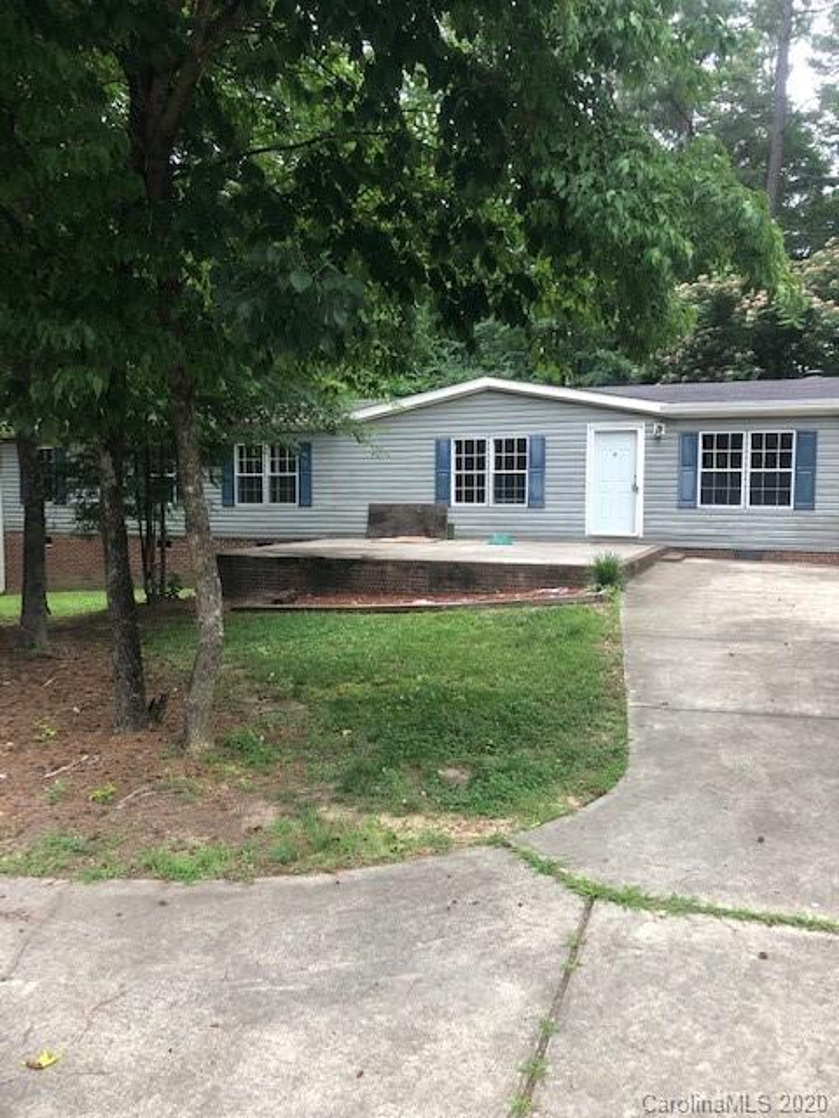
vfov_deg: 63.4
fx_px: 905
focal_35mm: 28
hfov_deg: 49.7
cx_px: 420
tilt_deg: -4.3
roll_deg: +0.6
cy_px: 559
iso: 25
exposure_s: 1/40
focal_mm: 4
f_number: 1.8
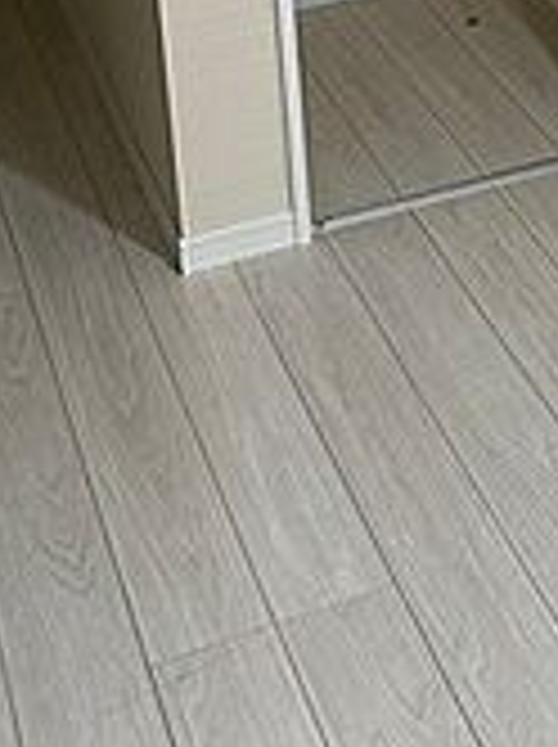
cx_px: 675
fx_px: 1875
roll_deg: +1.1
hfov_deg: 16.2
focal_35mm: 87
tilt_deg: -17.1
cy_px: -198
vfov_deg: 20.7
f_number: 1.78
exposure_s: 1/60
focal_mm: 6.86
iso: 125
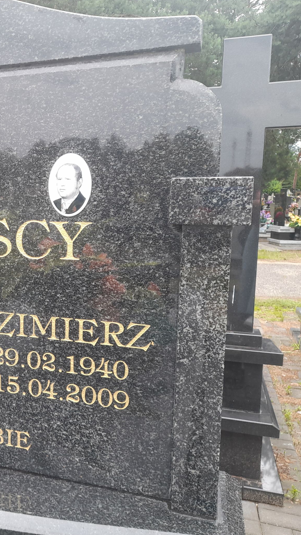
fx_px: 525
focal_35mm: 37
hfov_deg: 29.6
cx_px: -10
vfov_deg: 54.0
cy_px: 269
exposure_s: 1/100
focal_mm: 4.6
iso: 20
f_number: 2
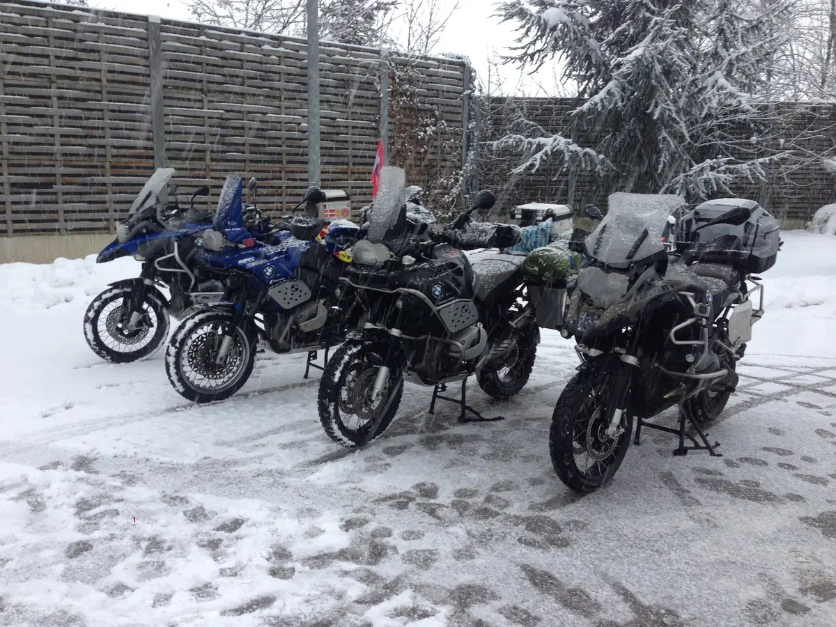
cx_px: 418
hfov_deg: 55.4
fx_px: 797
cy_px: 314
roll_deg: -1.6
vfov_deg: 42.9
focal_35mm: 33
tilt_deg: -6.9
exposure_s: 1/24
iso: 50
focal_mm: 4.12
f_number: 2.4
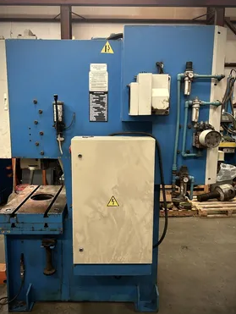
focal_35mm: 28
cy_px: 157
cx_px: 110
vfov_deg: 63.4
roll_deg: +0.4
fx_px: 254
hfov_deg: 49.8
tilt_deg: -8.8
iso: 250
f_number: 1.5
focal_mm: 5.7
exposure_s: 1/60
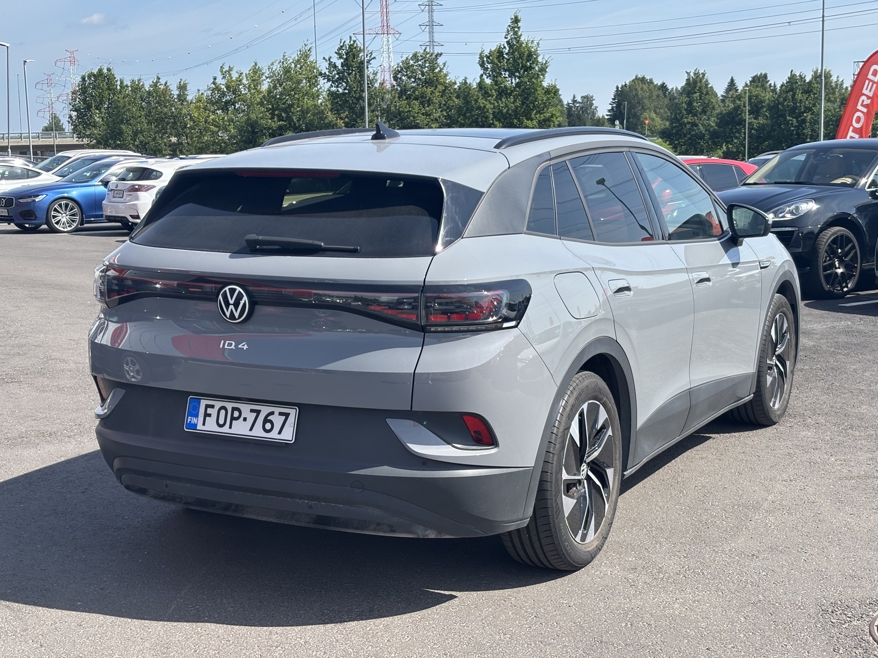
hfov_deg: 36.8
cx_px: 439
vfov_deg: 28.0
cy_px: 329
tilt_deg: -8.8
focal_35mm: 52
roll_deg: +1.3
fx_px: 1319
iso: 40
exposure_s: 1/1724
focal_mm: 5.96
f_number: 1.6
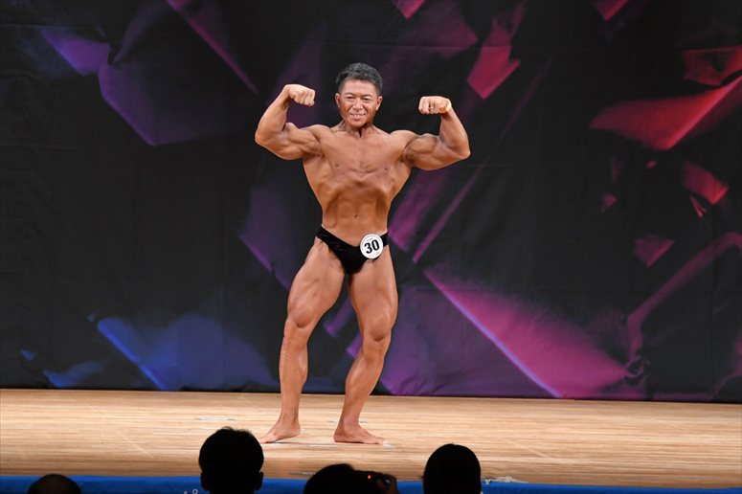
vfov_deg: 5.1
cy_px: 247
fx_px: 5562
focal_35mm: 270
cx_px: 371
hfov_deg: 7.6
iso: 3200
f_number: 5.6
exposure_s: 1/400
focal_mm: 180
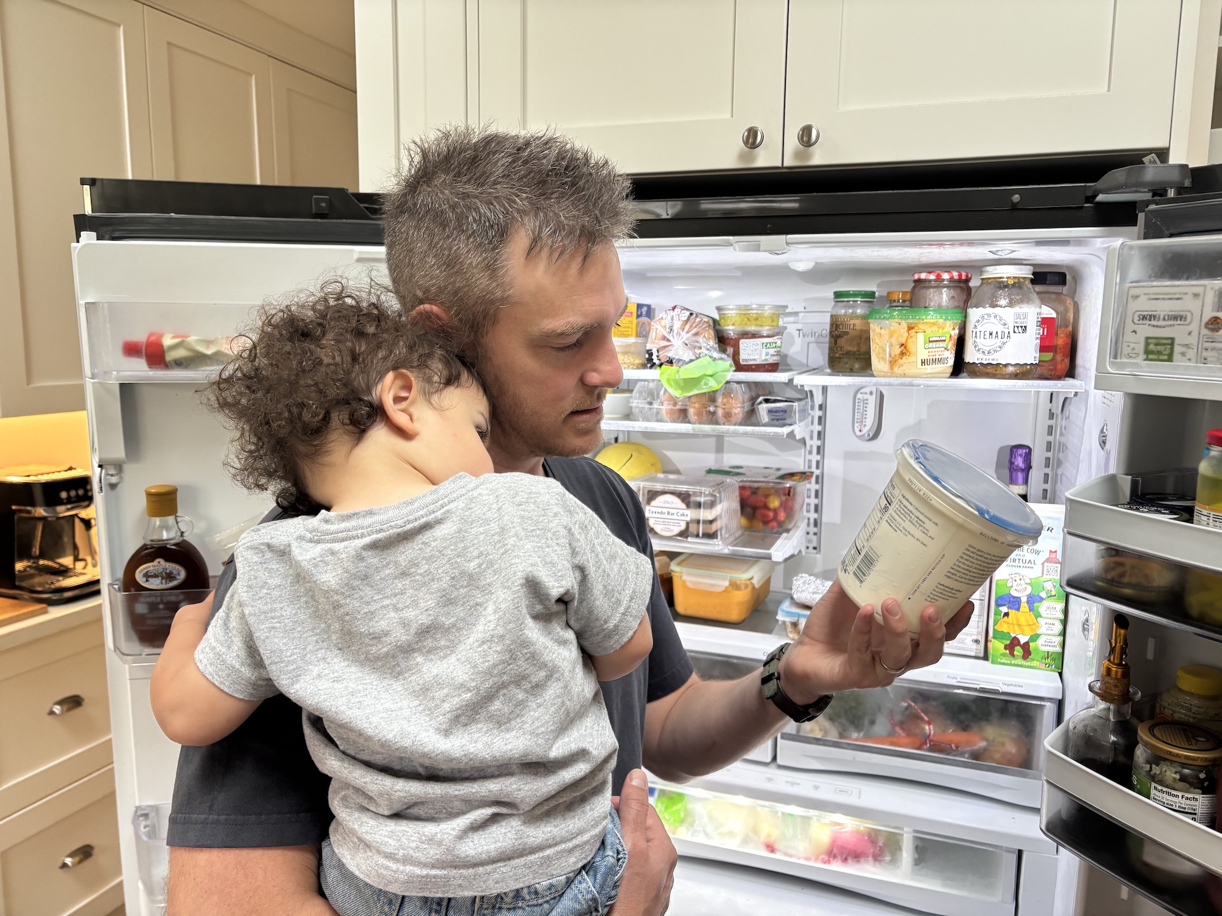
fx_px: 918
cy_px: 458
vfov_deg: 53.1
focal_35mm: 26
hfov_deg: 67.3
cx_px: 611
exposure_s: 1/77
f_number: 1.6
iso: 125
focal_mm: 5.96
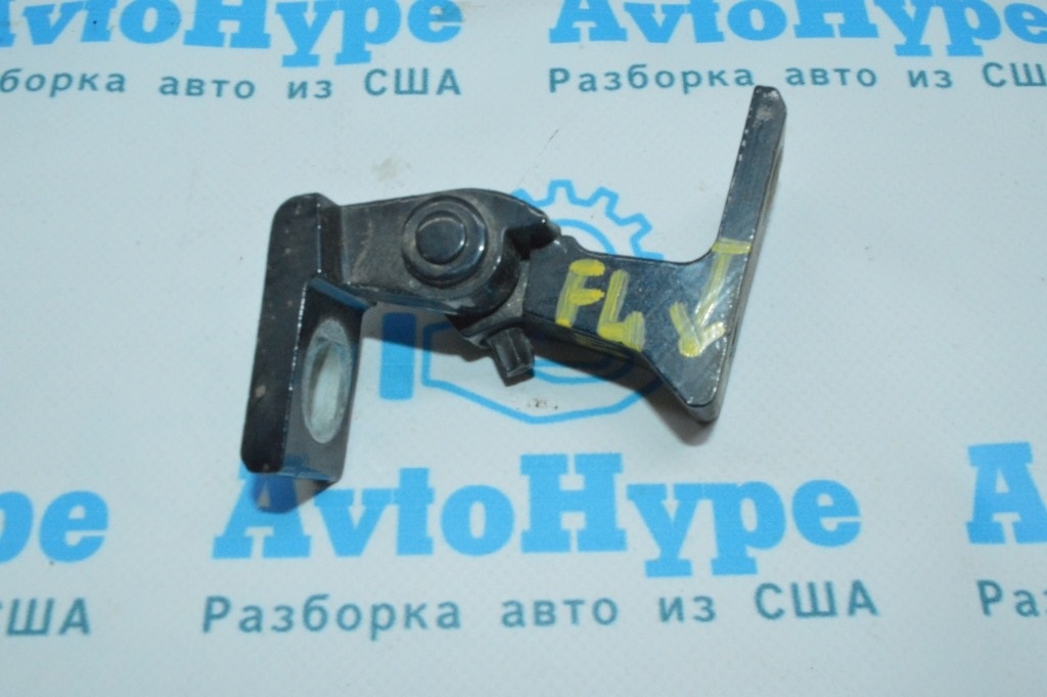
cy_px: 348
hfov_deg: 49.6
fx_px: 1133
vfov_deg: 34.2
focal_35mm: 39
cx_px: 524
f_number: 25
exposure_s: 1/60
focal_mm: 26
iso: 4500
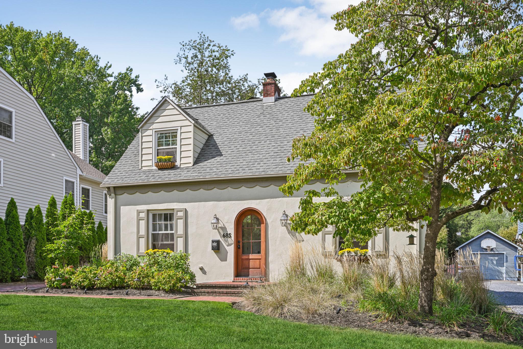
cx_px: 262
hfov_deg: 61.9
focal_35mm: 30
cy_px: 174
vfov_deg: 43.6
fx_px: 436
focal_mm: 30
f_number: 8
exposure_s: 1/500
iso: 400
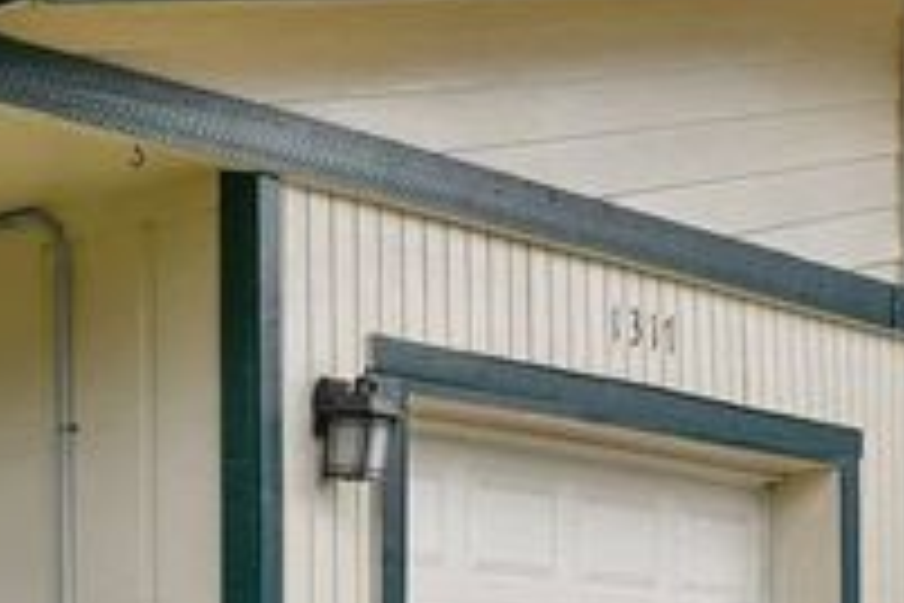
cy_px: 772
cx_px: -477
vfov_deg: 13.5
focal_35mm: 98
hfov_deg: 18.4
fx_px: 2448
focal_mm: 19.1
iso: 400
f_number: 9
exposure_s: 1/80
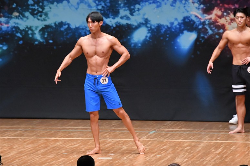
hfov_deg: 7.6
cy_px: 83
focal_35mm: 270
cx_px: 125
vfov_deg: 5.1
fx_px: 1874
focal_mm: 180
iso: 8000
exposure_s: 1/400
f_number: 5.6
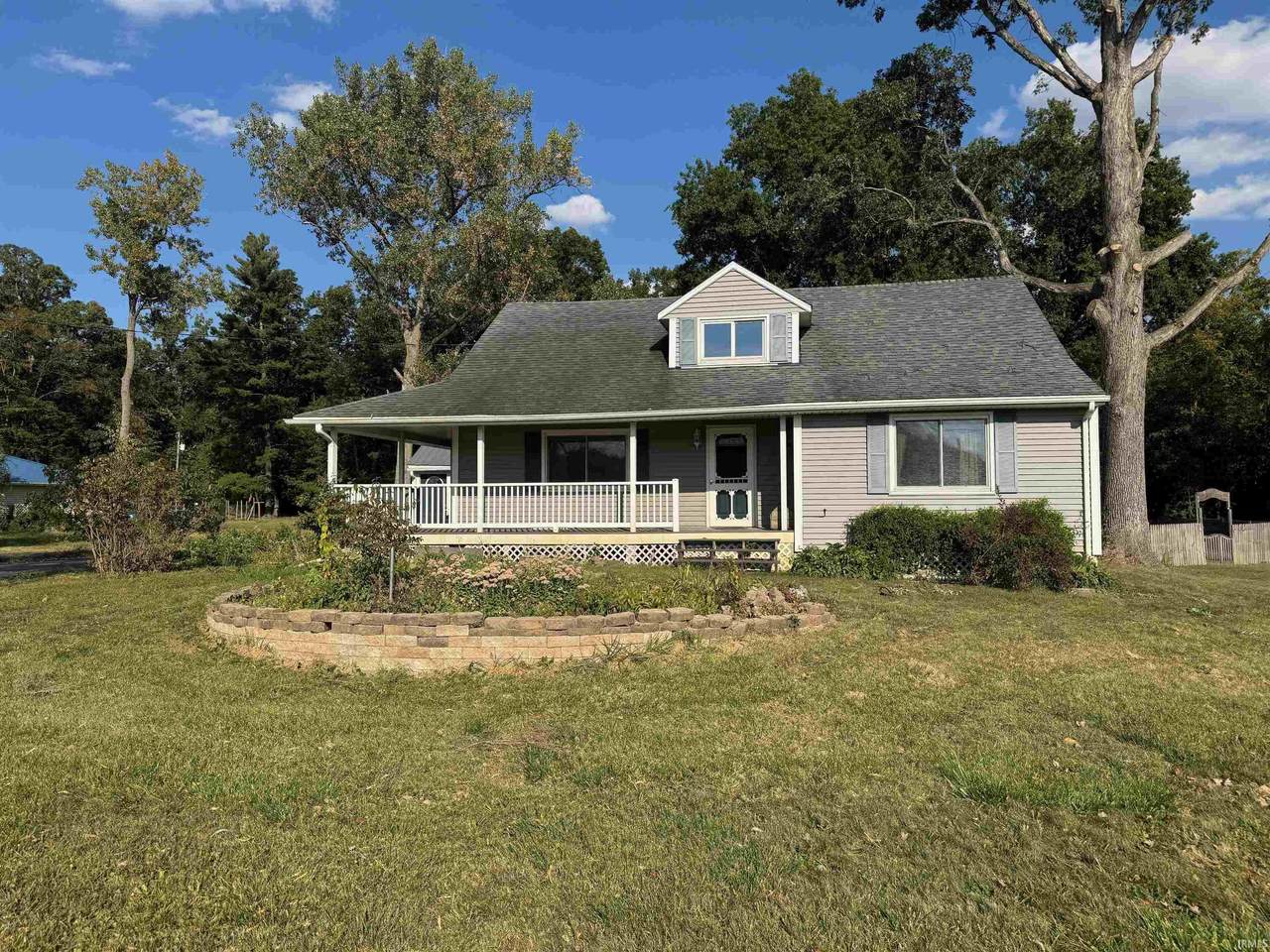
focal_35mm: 24
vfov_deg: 56.8
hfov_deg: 71.6
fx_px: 881
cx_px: 635
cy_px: 476
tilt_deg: +1.8
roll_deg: +0.5
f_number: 1.78
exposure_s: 1/5348
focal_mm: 6.76
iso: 80
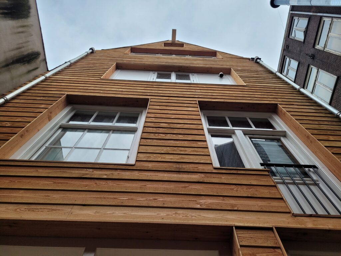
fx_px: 256
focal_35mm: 26
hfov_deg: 67.3
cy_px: 128
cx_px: 170
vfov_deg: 53.1
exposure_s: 1/170
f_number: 1.8
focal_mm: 5.4
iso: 40
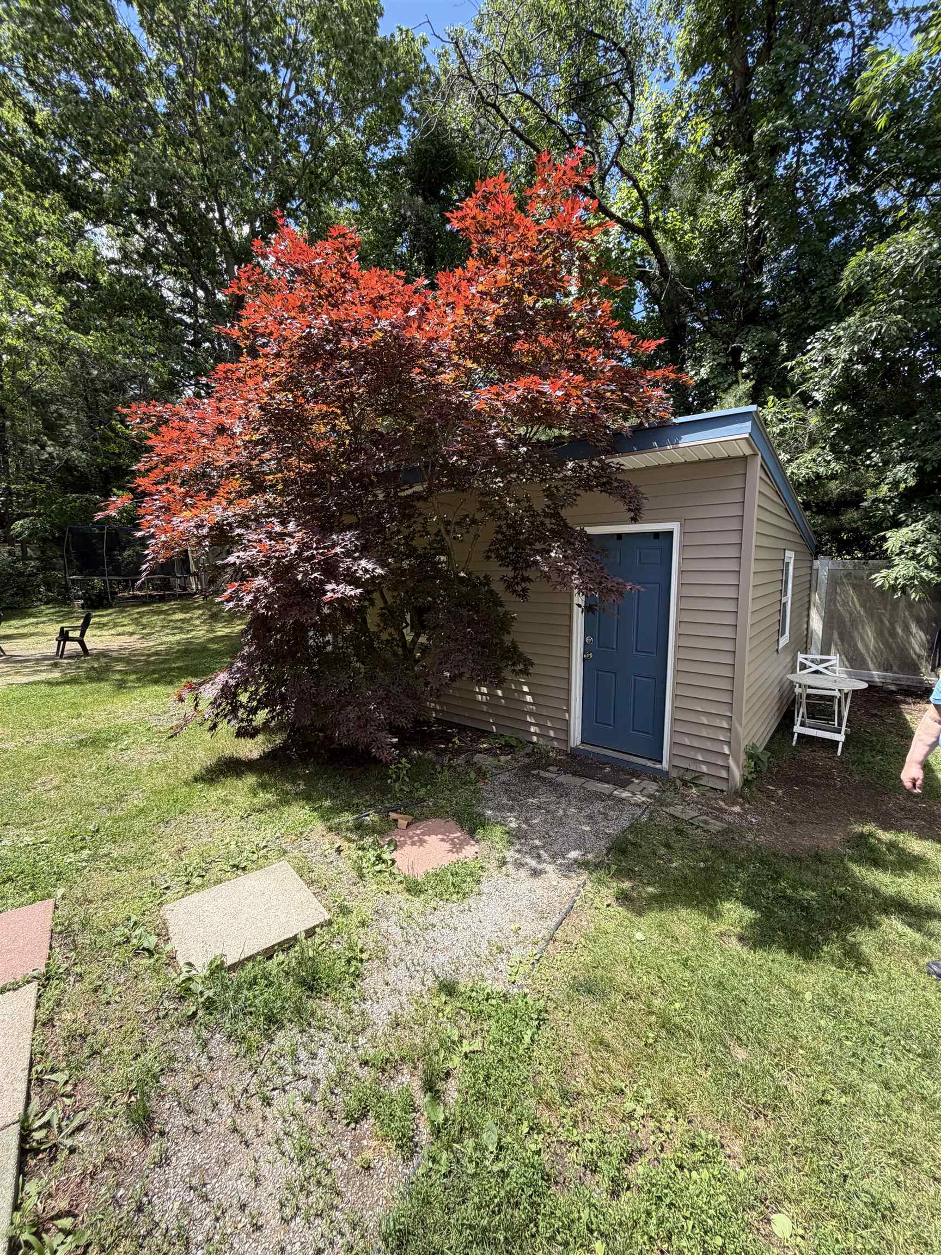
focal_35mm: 14
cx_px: 470
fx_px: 507
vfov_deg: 102.1
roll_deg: -2.2
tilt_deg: -6.5
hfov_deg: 85.7
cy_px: 628
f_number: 2.2
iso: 50
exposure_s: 1/502
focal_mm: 2.22
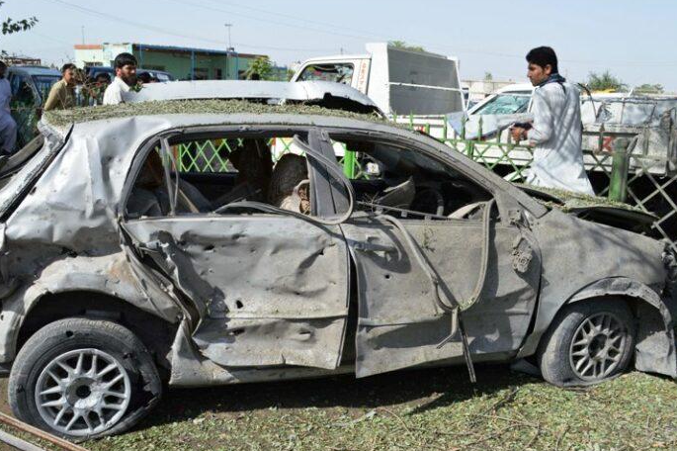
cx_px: 326
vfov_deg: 35.9
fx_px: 695
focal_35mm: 37
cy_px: 241
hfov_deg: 51.9
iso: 100
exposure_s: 1/250
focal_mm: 22
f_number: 8
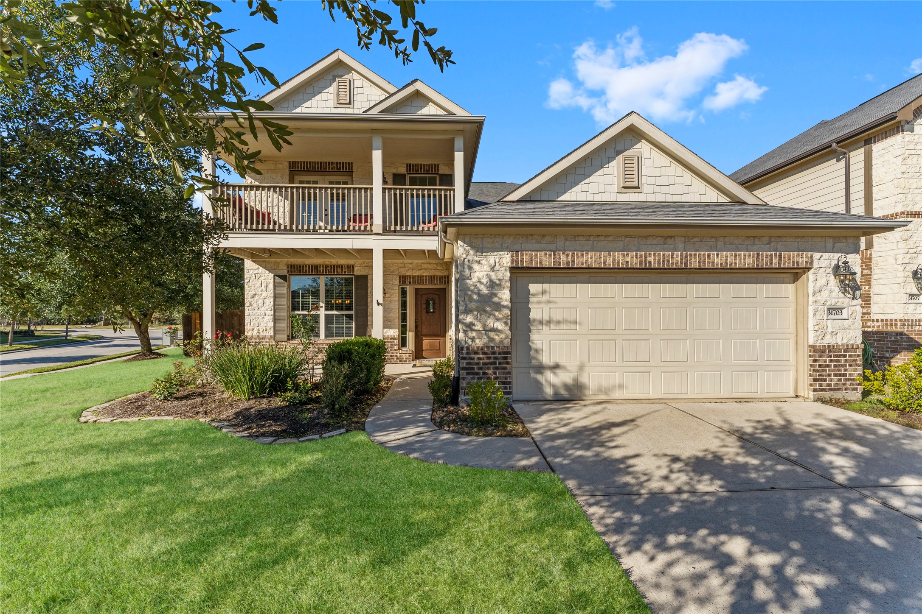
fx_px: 359
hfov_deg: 104.3
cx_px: 461
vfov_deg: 81.2
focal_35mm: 14
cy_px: 307
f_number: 11
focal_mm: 14
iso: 640
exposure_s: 1/800
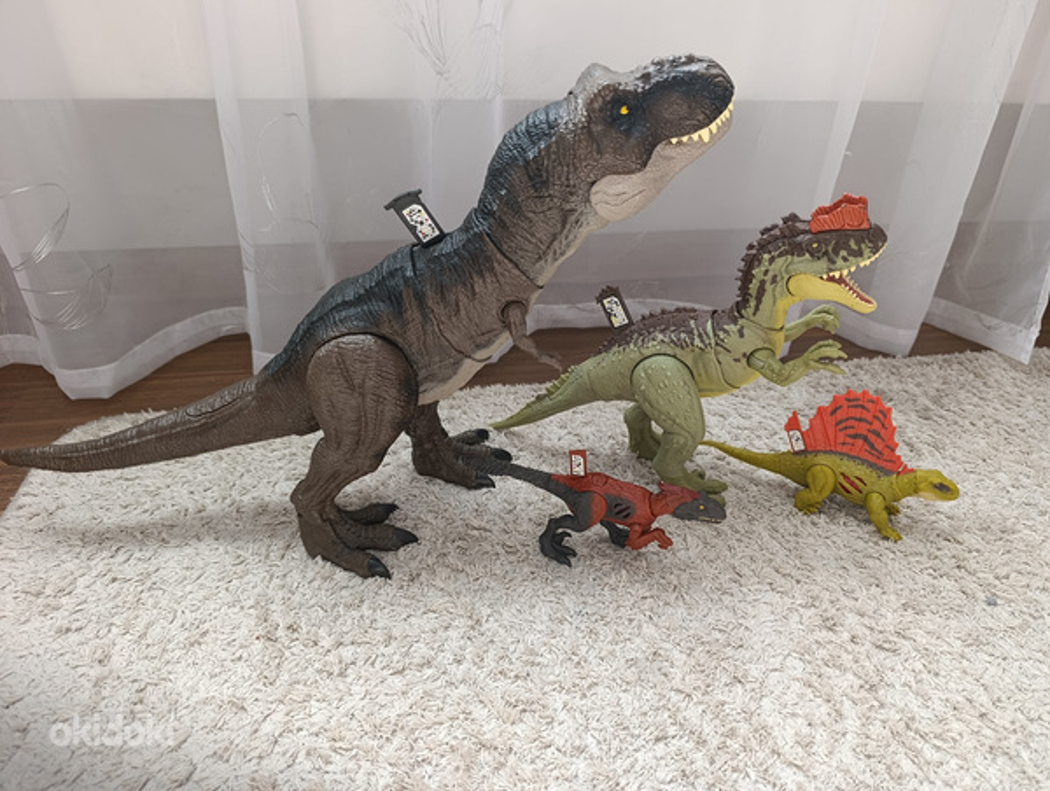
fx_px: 699
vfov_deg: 59.0
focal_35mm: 23
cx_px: 525
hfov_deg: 73.8
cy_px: 396
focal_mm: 6.11
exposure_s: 1/100
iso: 233
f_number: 1.65
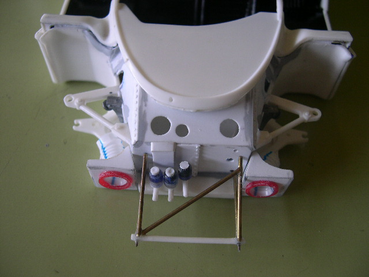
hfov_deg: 49.0
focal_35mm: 38
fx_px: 405
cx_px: 184
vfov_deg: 37.7
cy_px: 138
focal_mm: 8
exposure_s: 1/40.1
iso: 100
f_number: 2.8
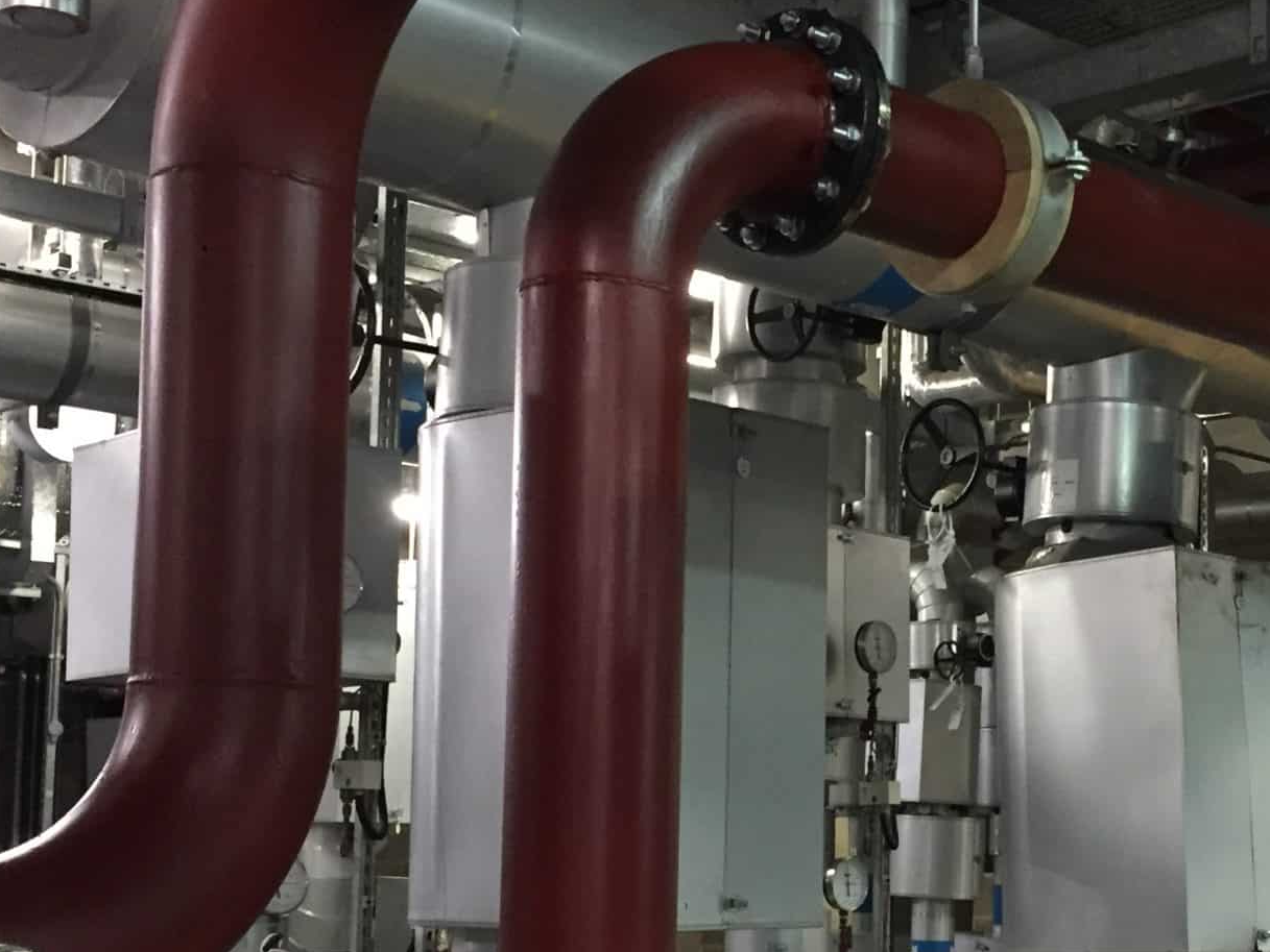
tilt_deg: +4.7
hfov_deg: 30.9
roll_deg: -1.5
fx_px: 2238
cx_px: 1024
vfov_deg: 23.8
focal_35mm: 61
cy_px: 695
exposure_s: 1/17
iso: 320
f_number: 2.2
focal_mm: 4.15
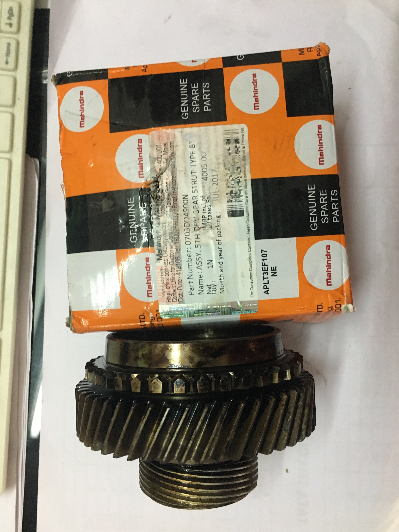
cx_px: 201
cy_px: 274
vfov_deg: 58.3
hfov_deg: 45.4
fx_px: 476
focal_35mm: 31
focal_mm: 4.15
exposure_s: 1/33
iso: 200
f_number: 2.2
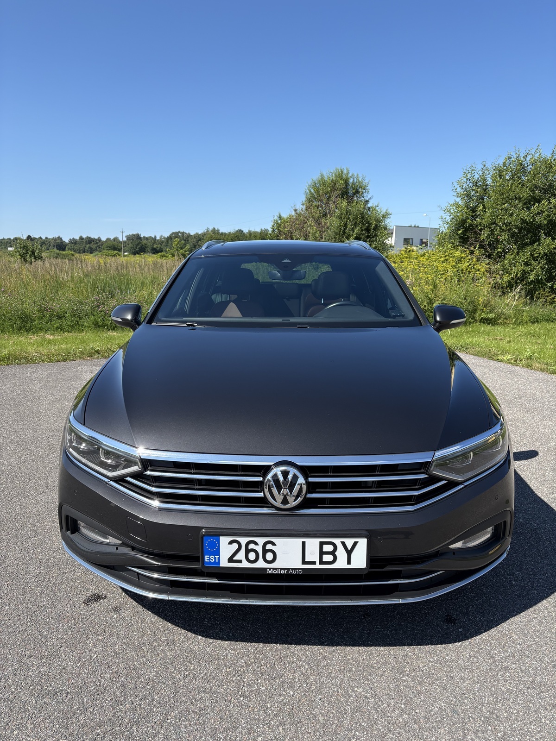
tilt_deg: -9.5
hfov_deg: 53.1
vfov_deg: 67.3
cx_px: 278
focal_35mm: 26
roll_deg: -0.2
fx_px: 557
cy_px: 370
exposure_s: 1/2451
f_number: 1.6
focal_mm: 5.96
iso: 50
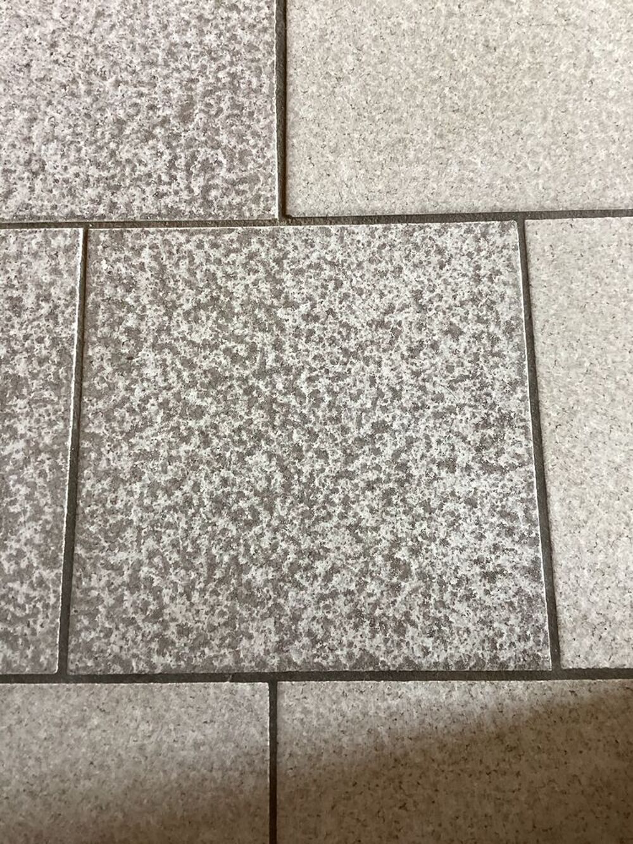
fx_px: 756
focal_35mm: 31
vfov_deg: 58.3
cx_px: 316
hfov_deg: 45.4
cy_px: 422
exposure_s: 1/60
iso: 160
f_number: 2.4
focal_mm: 3.3
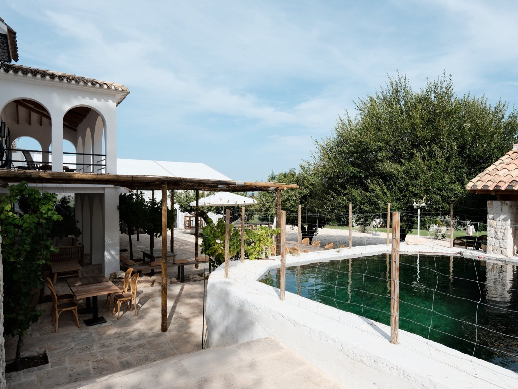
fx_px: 344
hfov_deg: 73.9
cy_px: 198
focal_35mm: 23
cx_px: 266
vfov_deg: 58.9
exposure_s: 1/1100
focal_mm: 13
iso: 320
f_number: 5.6
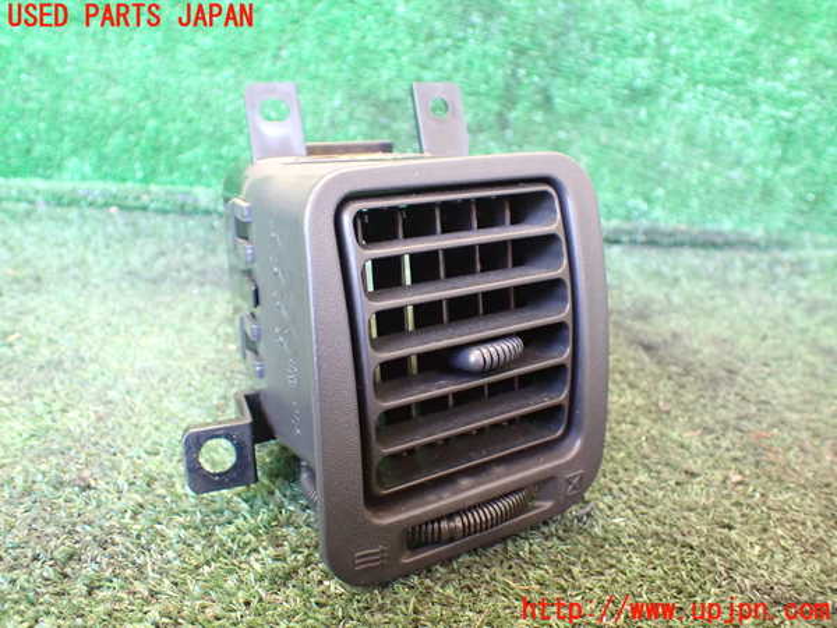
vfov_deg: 46.8
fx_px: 725
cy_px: 314
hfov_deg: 60.0
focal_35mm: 30
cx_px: 418
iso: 800
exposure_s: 1/40
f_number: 2.3
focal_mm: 5.4
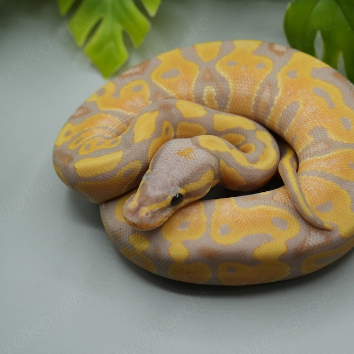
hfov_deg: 18.6
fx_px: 1076
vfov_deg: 18.7
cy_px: 177
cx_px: 223
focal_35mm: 93
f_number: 8
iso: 640
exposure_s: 1/161
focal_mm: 72
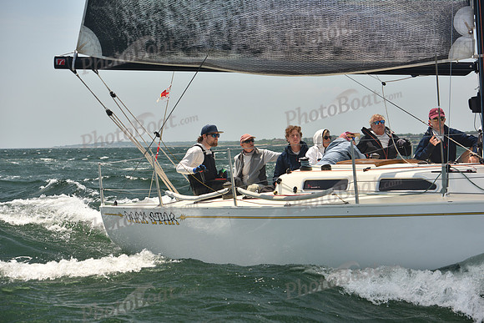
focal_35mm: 70
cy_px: 162
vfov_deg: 19.5
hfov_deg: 28.8
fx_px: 941
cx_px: 242
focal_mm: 70
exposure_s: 1/640
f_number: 5.6
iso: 250
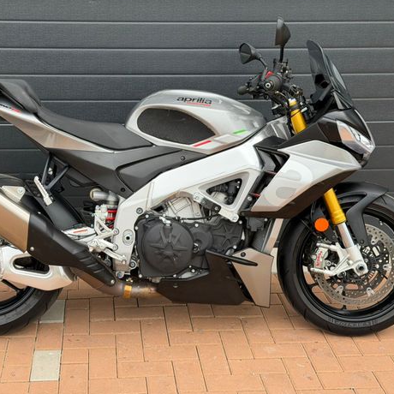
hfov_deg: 29.0
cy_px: 192
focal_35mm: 59
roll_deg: +0.1
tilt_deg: -15.7
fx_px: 760
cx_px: 159
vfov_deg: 29.1
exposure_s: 1/1185
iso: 100
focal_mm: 6.76
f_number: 1.78
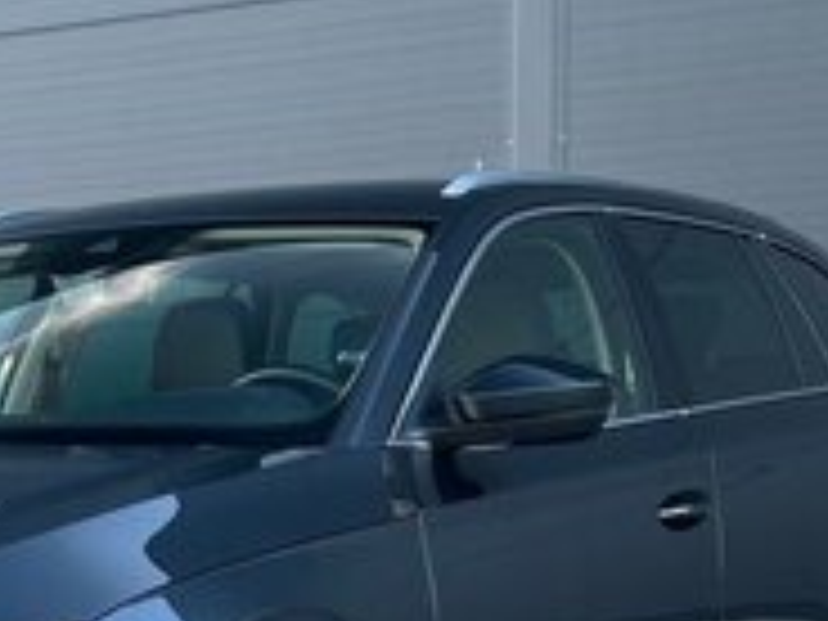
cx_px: 63
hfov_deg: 27.1
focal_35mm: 69
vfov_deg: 20.6
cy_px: 634
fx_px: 1650
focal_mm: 5.7
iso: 32
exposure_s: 1/121
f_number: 1.5
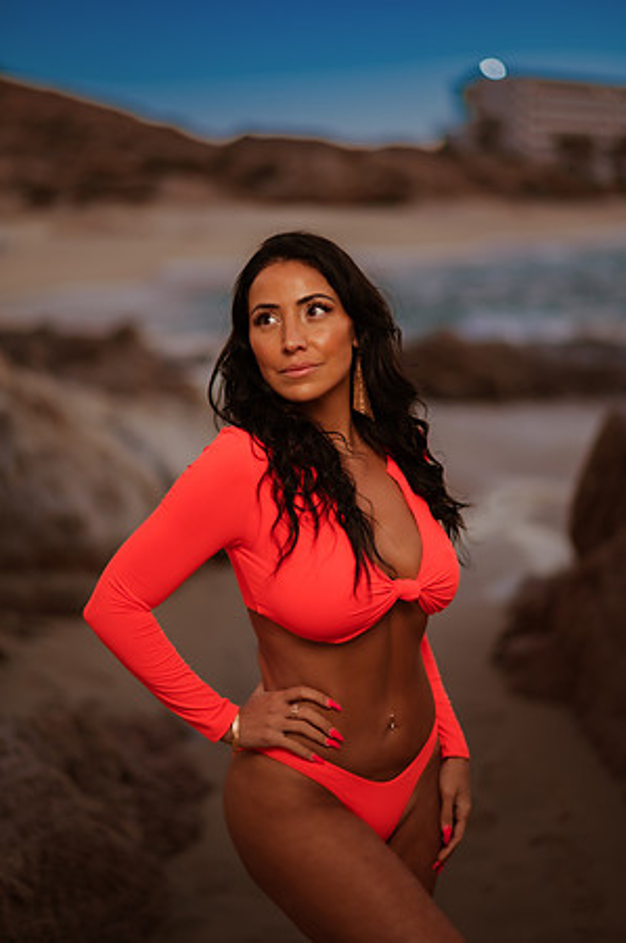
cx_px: 313
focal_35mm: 58
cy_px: 472
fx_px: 1516
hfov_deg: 23.3
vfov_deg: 34.5
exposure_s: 1/200
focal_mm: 58
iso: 50
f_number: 1.4
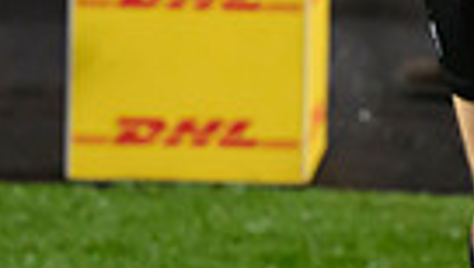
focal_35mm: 449
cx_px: 667
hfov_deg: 4.8
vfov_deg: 2.7
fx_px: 5652
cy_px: -436
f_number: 3.2
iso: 4000
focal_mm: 85
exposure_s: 1/400
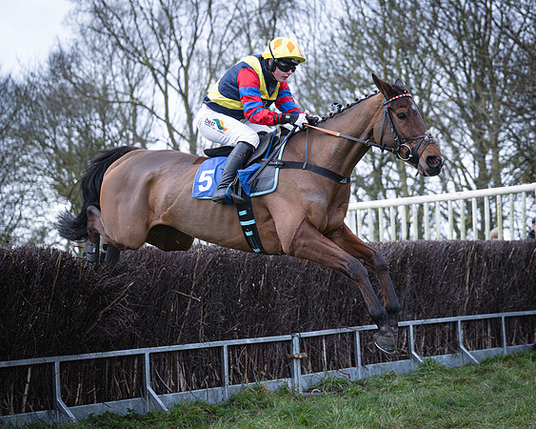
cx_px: 334
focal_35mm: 95
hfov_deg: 20.1
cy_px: 214
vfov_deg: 16.2
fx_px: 1508
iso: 800
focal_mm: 70
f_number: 2.8
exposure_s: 1/1600
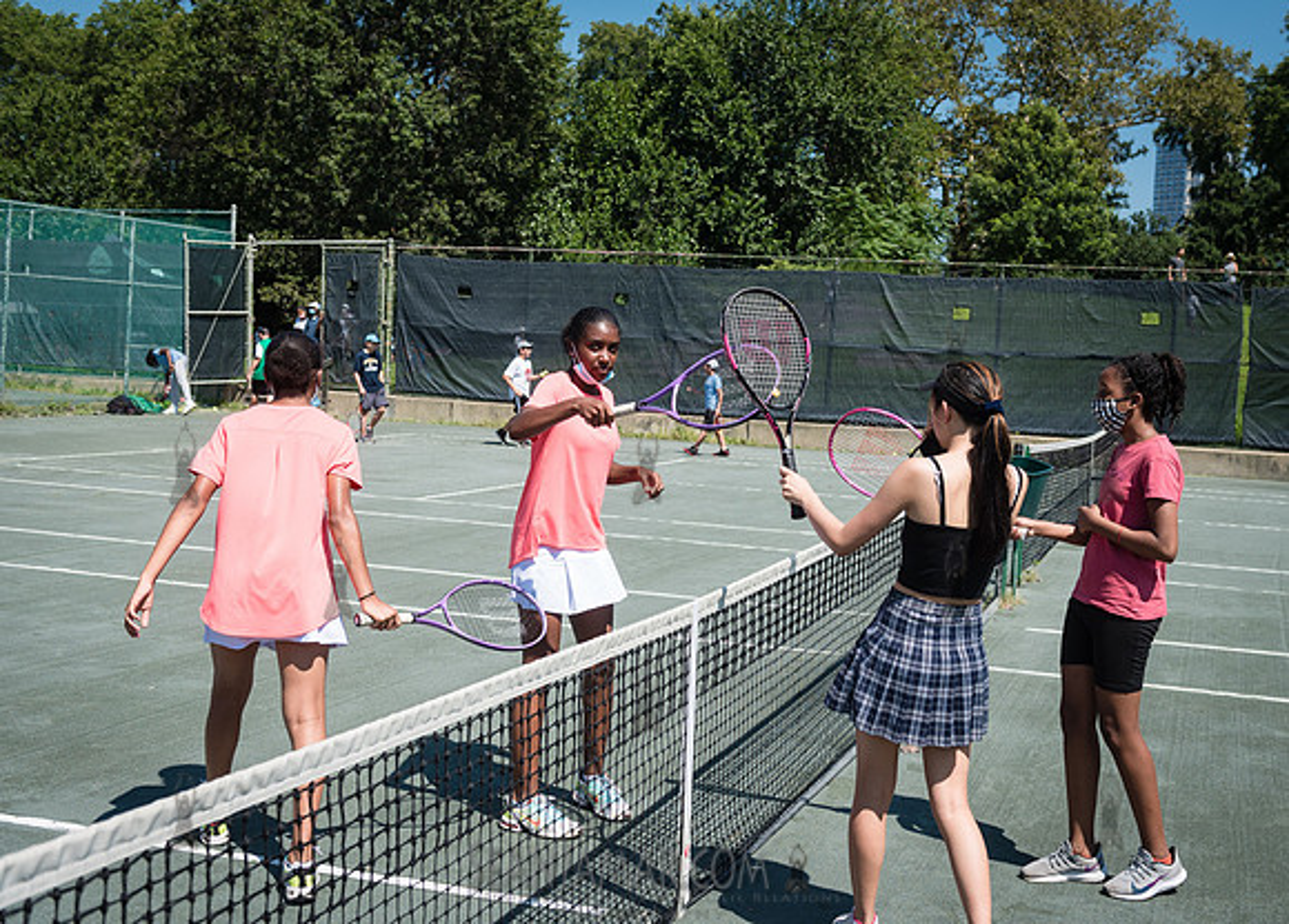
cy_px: 409
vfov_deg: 34.2
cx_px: 771
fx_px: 1501
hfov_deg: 46.2
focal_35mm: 41
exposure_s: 1/640
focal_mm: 35
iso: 125
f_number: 5.6
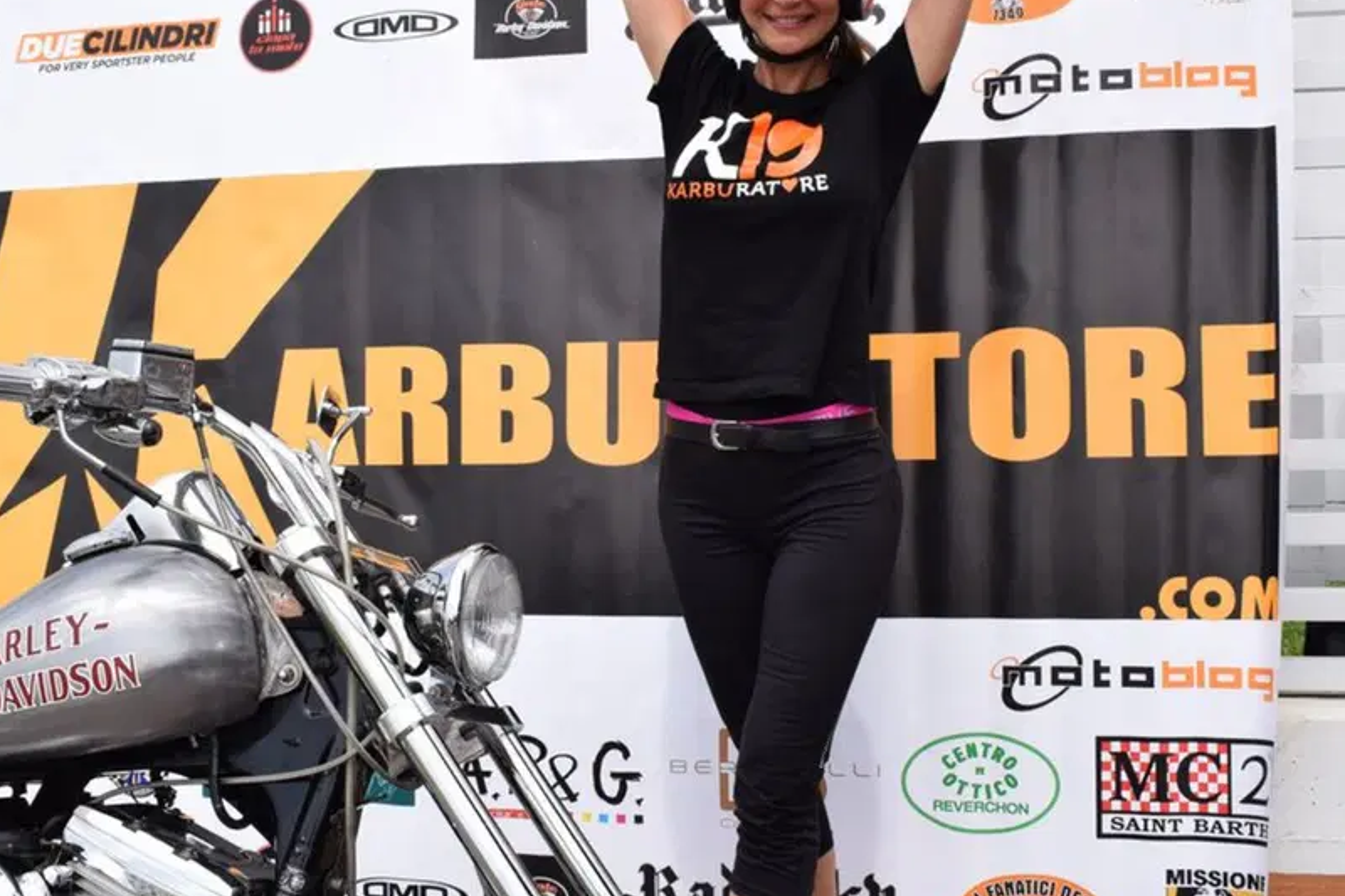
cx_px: 693
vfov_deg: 29.8
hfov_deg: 43.6
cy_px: 398
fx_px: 1681
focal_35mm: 45
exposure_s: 1/400
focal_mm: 20
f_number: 10
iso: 200
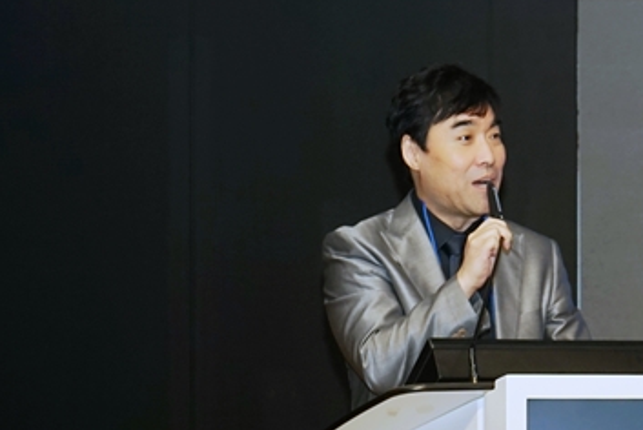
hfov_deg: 13.5
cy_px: 307
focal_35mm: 150
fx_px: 2681
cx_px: 667
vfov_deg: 9.2
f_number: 7.1
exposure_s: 1/100
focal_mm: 53
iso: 400
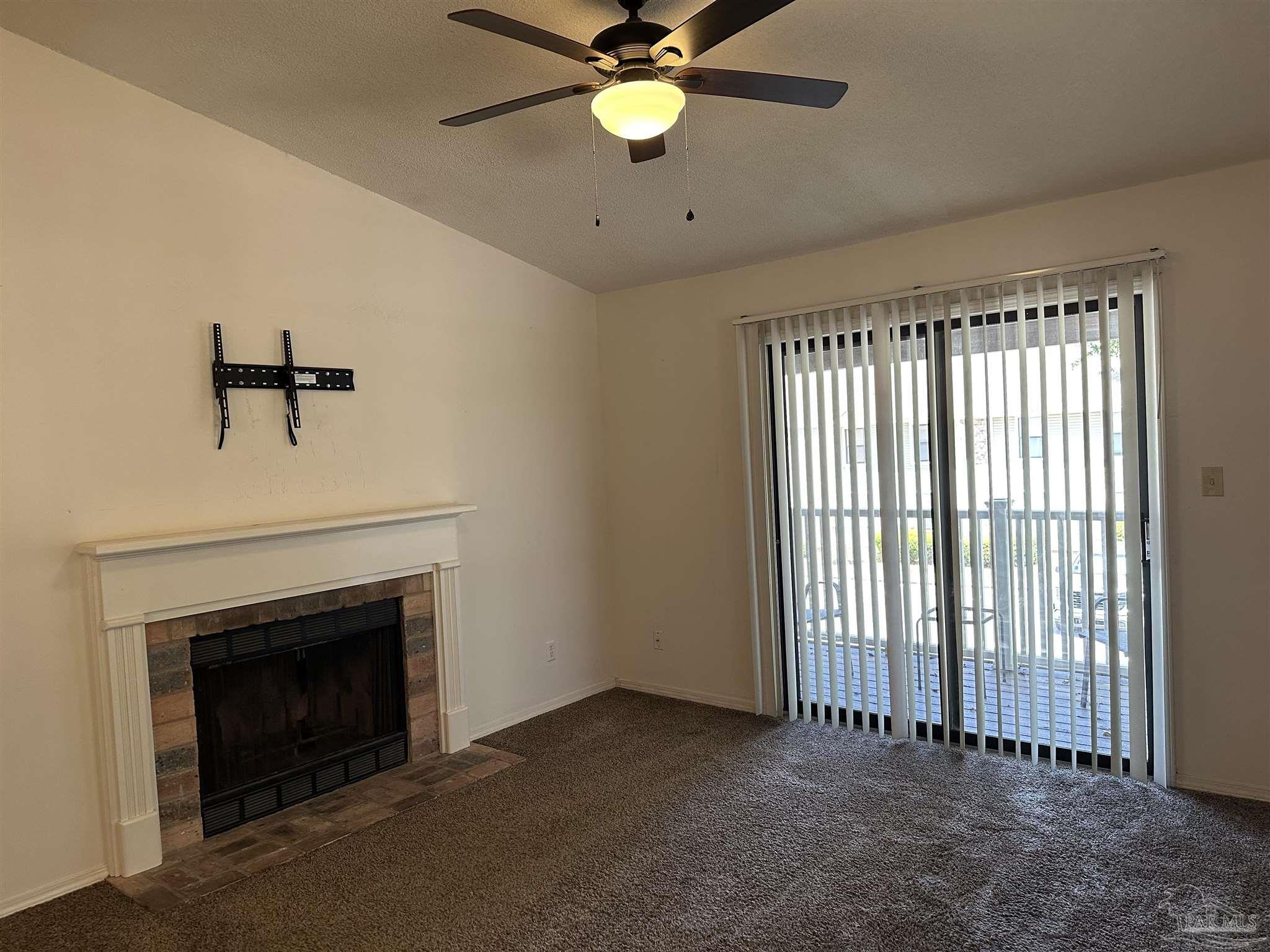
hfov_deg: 71.6
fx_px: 881
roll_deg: +2.4
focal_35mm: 24
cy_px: 476
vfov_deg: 56.8
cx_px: 635
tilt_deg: -2.7
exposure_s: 1/120
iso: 200
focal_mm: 6.86
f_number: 1.78
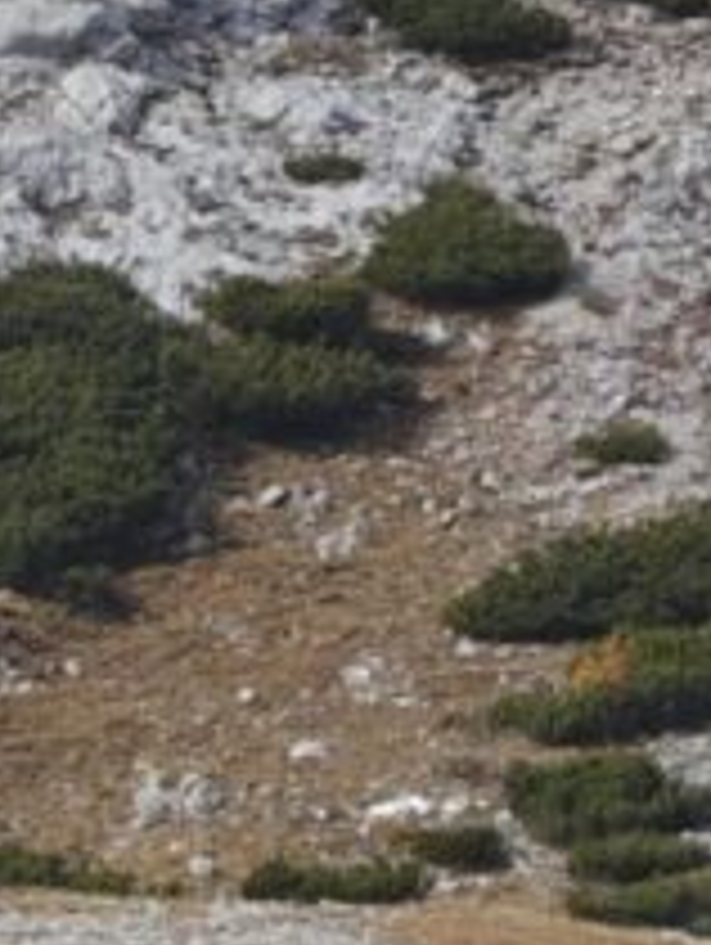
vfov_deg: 8.8
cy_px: -86
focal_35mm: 224
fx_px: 6122
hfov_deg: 6.6
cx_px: 1076
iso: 51
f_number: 2
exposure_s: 1/2932
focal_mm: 8.72
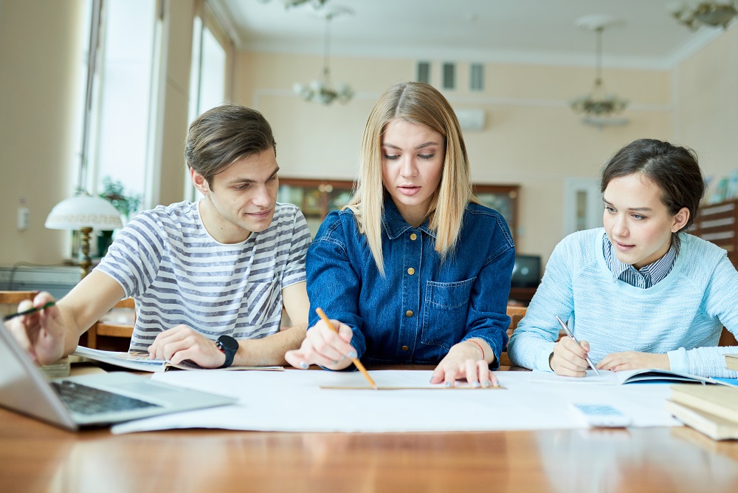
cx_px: 421
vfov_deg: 31.8
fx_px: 861
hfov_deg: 46.3
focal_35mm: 42
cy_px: 208
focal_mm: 35
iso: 500
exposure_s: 1/160
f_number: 2
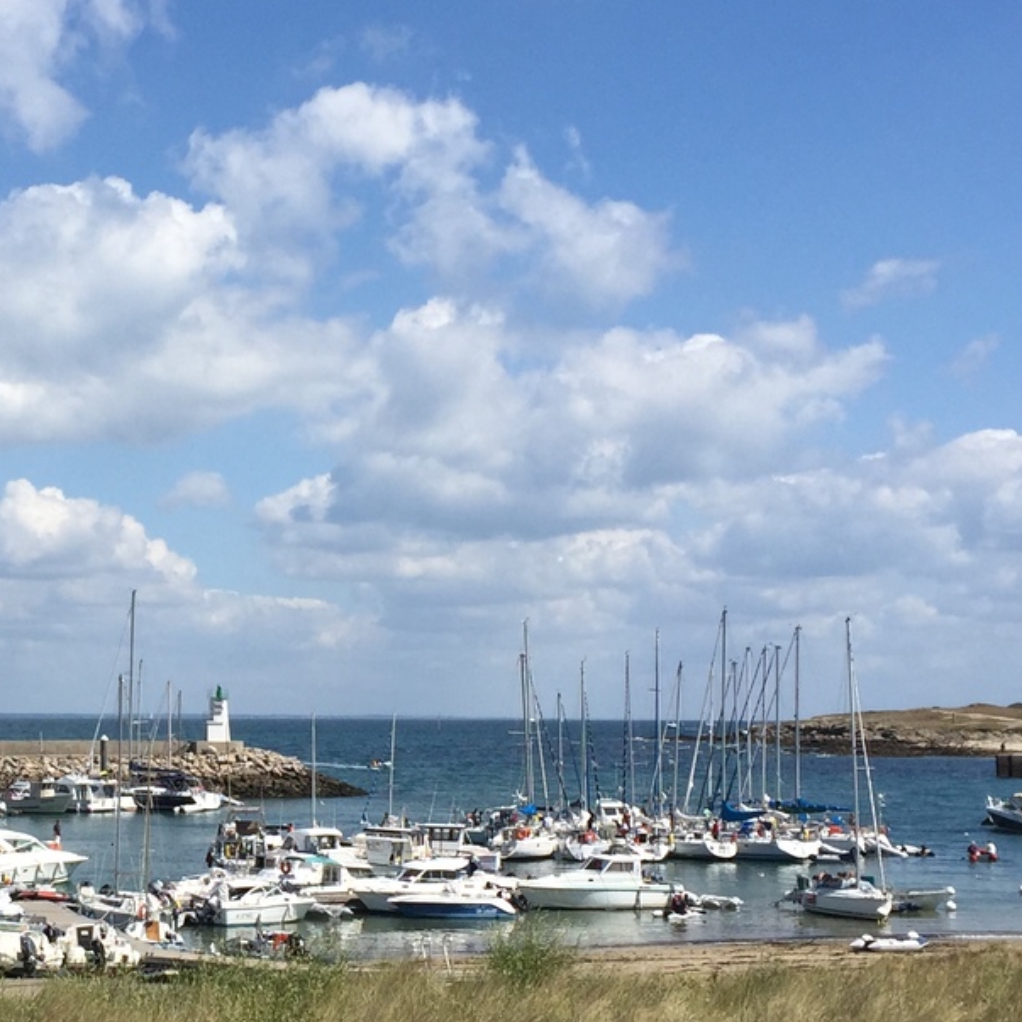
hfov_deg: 24.7
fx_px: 2271
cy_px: 637
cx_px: 117
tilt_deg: +2.5
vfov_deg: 25.3
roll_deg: -0.7
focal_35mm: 68
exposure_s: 1/3049
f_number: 2.2
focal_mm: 4.15
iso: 32
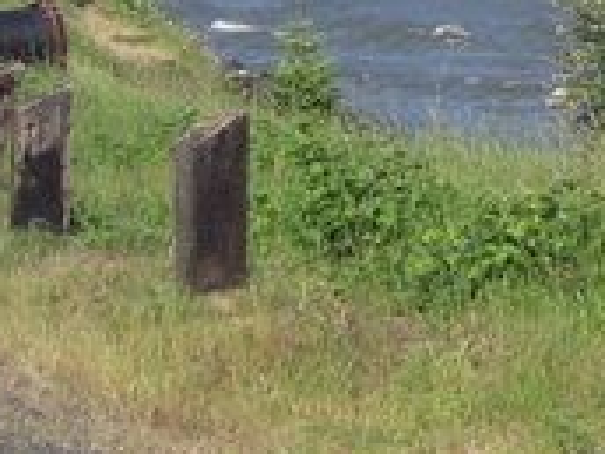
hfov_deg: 14.5
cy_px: -172
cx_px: 1120
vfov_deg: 12.1
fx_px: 2062
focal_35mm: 118
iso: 100
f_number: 5.4
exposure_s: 1/400
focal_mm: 5
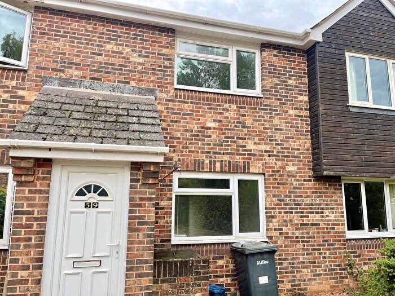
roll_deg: -0.5
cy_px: 148
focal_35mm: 26
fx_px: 297
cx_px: 198
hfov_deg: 67.3
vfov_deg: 53.1
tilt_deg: +8.6
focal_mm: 5.1
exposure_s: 1/514
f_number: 1.6
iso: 32
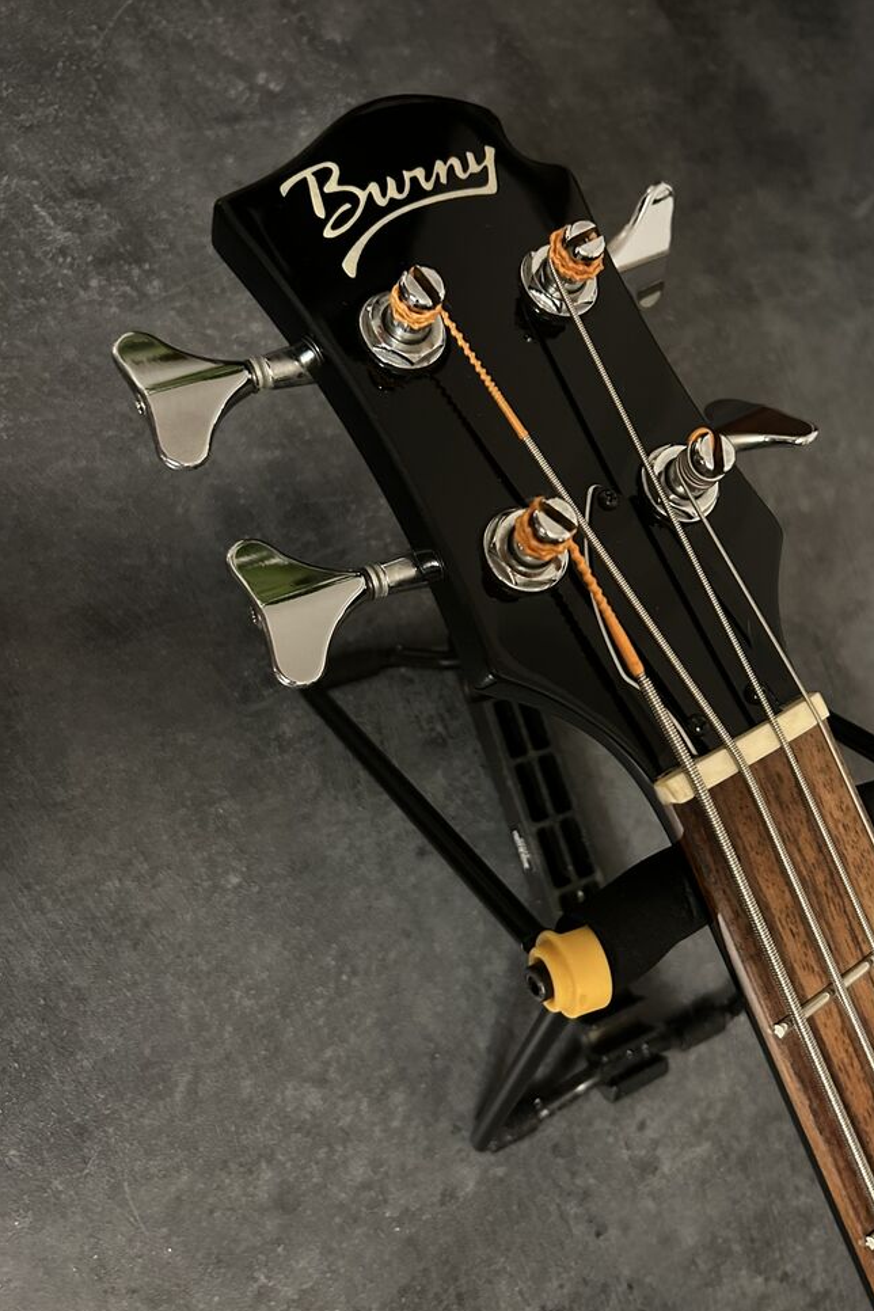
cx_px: 506
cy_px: 653
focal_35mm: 28
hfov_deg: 46.2
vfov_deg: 65.5
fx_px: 1020
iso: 1000
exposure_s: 1/30
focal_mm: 5.7
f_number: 1.5
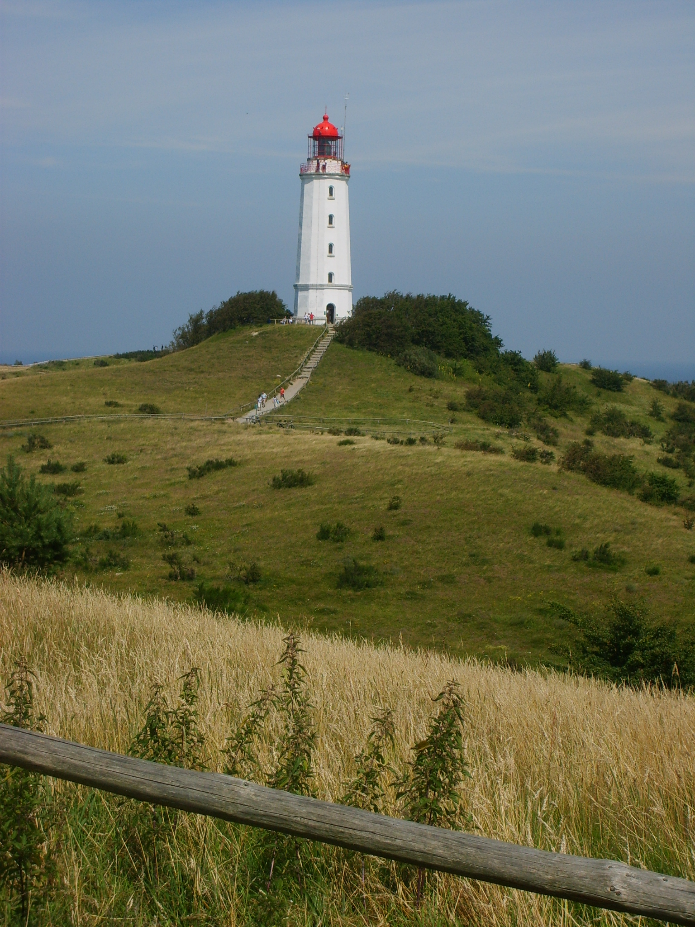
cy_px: 464
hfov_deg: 20.4
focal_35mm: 72
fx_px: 1927
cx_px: 348
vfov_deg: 27.0
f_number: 3.9
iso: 50
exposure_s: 1/1000
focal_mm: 12
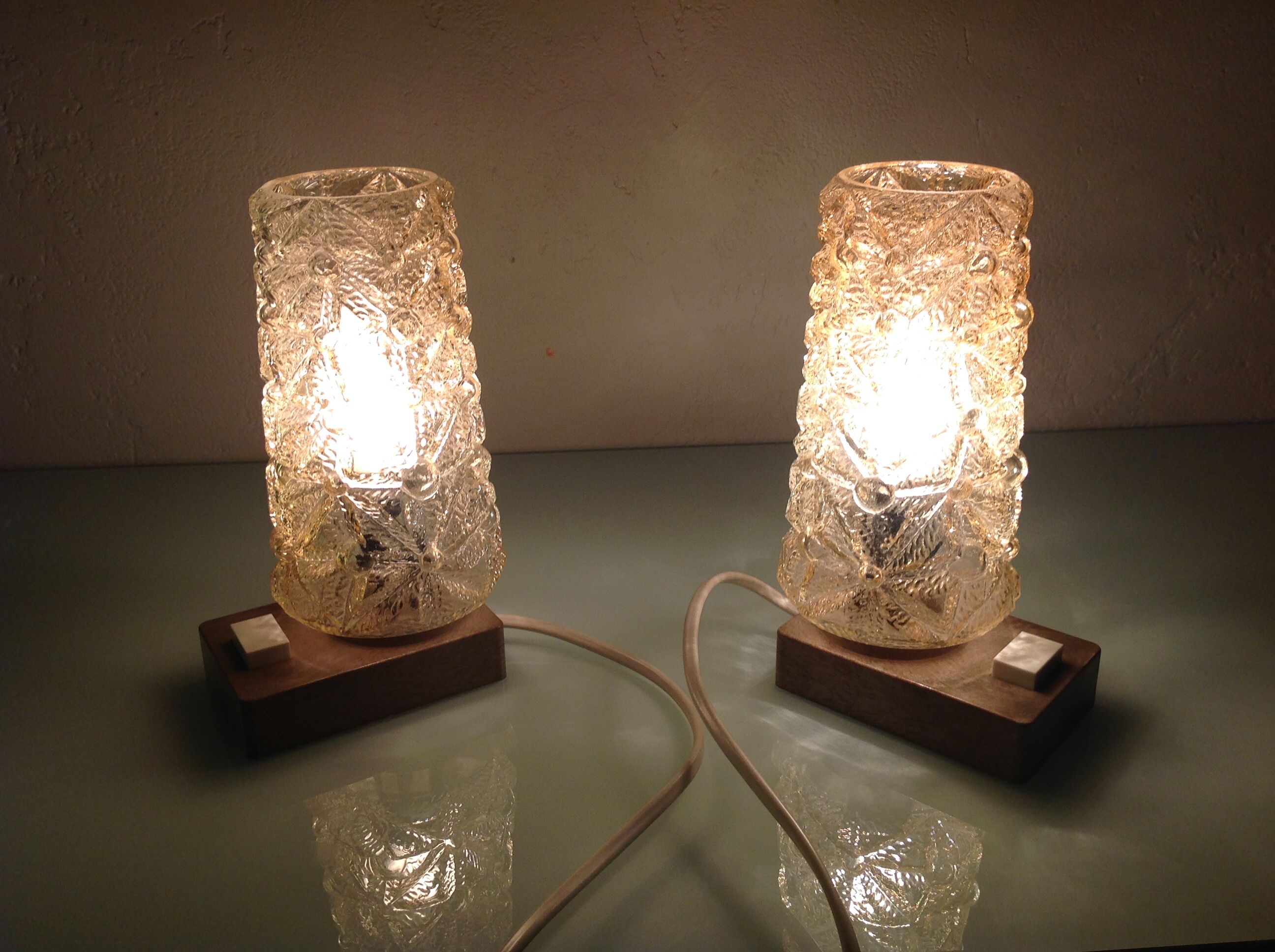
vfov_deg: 40.6
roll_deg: +1.5
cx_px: 638
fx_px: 1287
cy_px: 476
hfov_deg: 52.7
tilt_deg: -23.2
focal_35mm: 35
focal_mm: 4.28
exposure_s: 1/100
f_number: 2.4
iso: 64
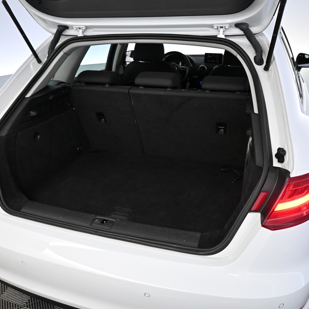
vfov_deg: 52.5
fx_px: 313
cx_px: 154
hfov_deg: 52.5
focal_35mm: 31
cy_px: 155
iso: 2200
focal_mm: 16
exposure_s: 1/125
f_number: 3.5
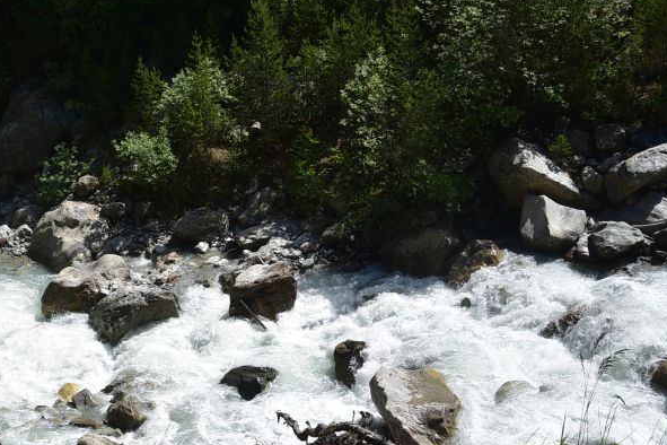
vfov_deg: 12.4
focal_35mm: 110
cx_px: 59
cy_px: 186
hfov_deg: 18.3
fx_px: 2038
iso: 100
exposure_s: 1/200
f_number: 10
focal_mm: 50
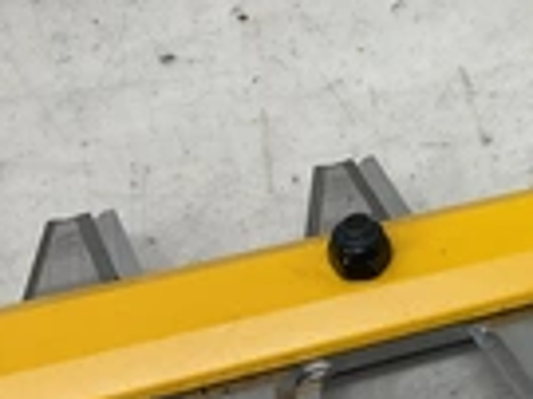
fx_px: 1323
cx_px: 651
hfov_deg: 21.1
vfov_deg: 17.1
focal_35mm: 86
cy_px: 182
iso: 40
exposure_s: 1/120
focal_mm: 3
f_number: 1.8
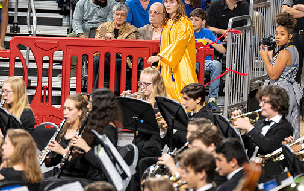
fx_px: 2859
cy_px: 23
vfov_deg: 3.8
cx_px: 184
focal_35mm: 345
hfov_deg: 6.1
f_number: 3.5
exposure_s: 1/100
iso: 1000
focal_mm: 200
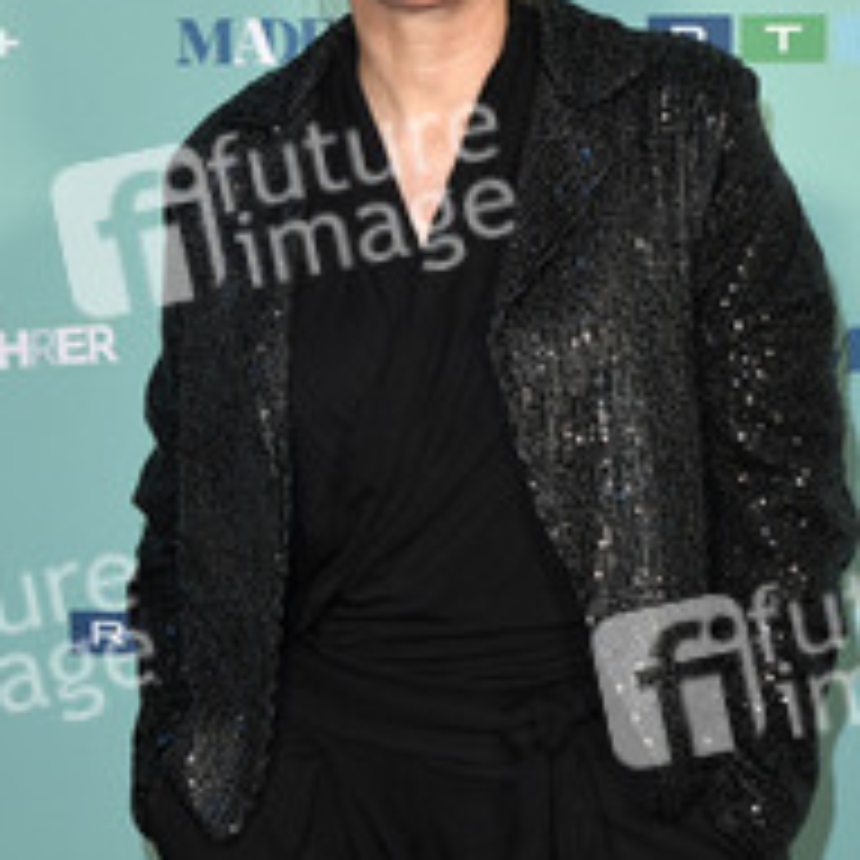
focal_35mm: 110
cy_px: 437
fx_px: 3092
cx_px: 414
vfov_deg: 15.8
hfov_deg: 15.8
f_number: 6.3
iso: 1600
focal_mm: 62
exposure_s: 1/250
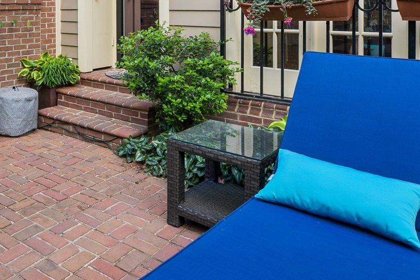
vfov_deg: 34.9
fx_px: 408
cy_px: 11
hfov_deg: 49.4
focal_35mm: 35
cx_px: 53
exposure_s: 1/50
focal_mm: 14
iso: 100
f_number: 8
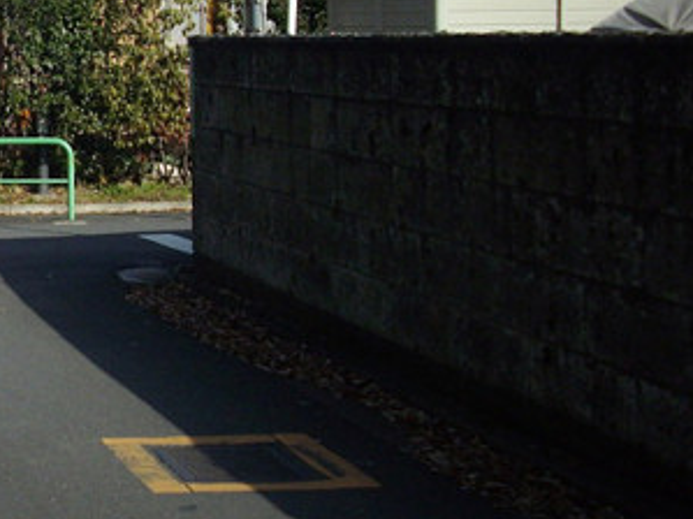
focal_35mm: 99
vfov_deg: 14.9
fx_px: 1981
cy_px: 158
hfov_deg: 18.6
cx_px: -174
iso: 80
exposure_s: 1/320
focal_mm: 6.2
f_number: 5.6
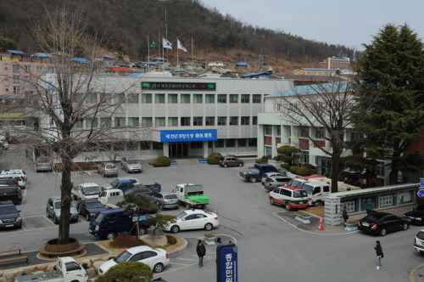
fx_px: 518
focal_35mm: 44
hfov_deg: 44.6
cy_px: 141
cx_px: 212
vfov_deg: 30.4
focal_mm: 44
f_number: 18
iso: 400
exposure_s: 1/200
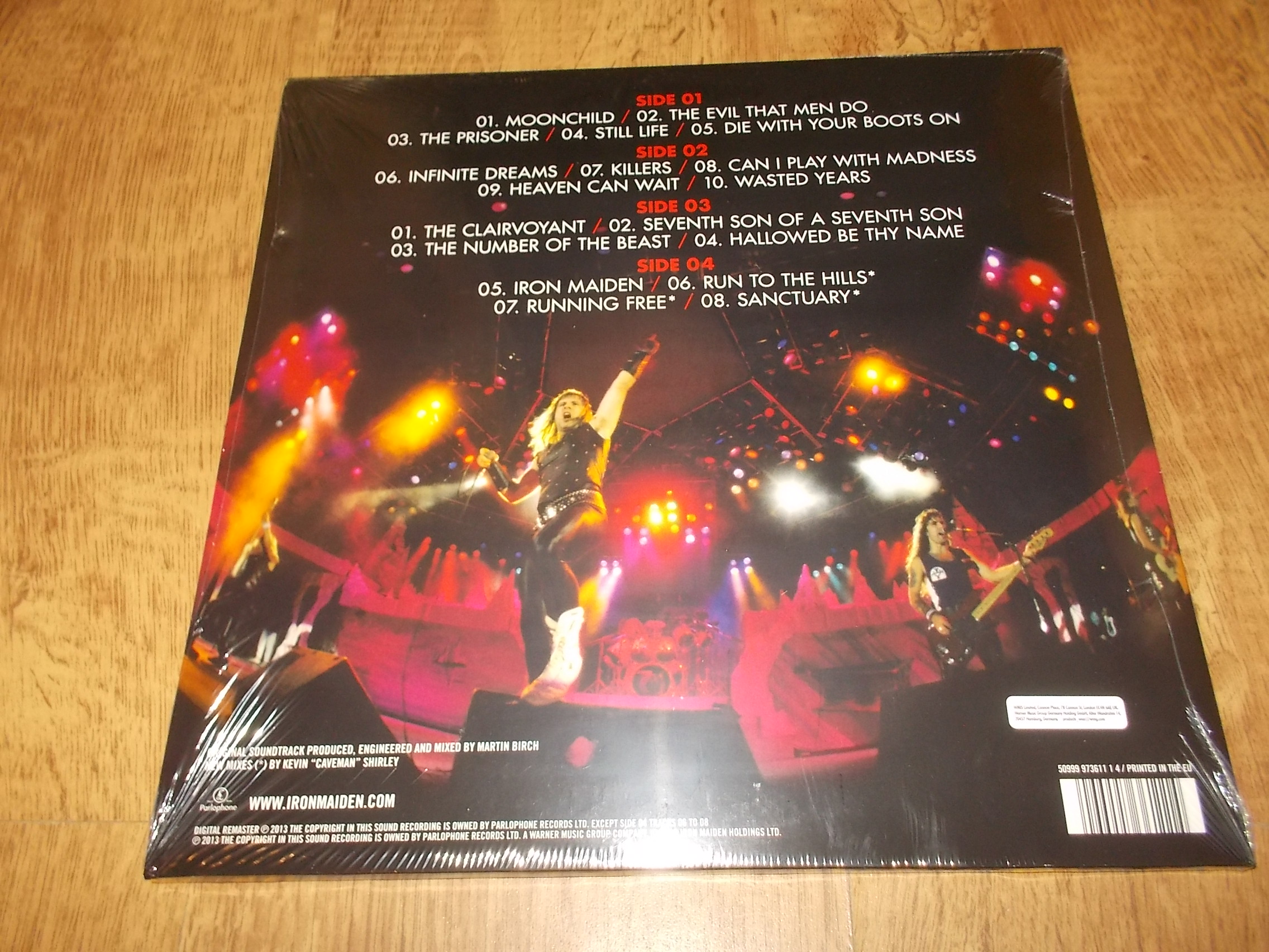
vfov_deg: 48.2
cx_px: 634
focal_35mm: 29
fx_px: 1063
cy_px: 476
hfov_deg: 61.7
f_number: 3.3
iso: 200
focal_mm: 4.1
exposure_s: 1/30
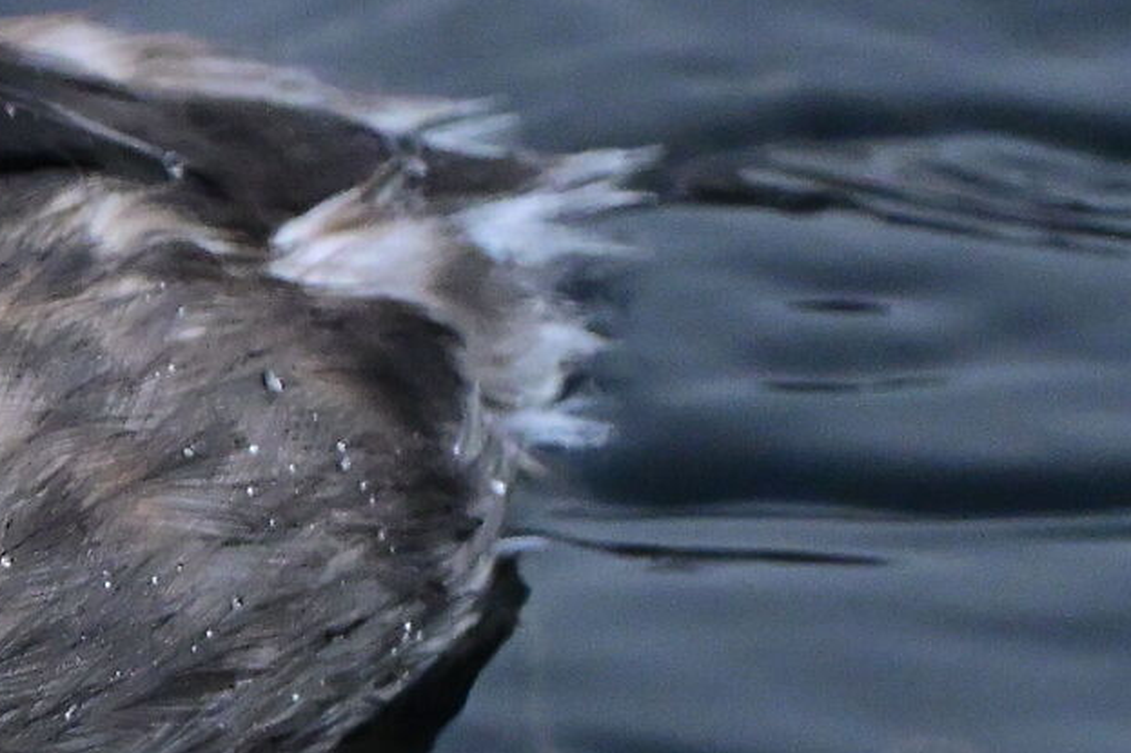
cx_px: -1015
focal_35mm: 3467
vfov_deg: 0.4
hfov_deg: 0.6
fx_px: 108886
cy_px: 232
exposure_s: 1/2000
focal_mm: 600
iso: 5000
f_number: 8
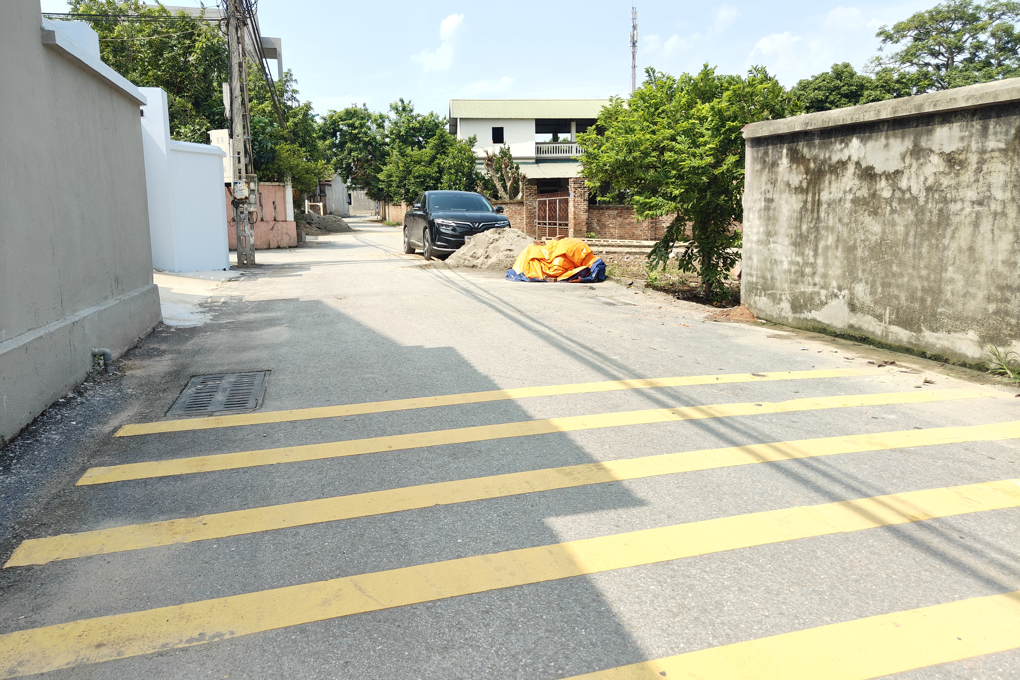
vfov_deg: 51.2
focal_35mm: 25
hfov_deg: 71.5
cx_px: 510
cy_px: 310
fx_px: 708
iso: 50
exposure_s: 1/1237
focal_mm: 5.59
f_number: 1.8
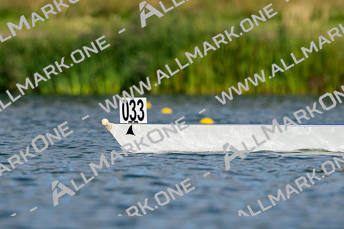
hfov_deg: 2.9
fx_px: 6853
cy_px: 114
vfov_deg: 1.9
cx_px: 172
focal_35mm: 717
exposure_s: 1/1600
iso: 400
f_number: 8
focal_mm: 478
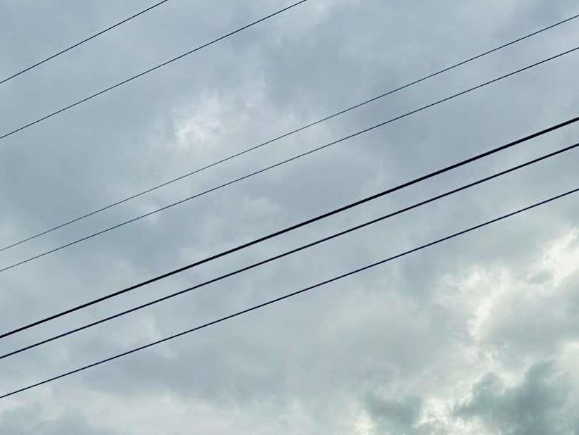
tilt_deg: +10.5
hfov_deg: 19.9
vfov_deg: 14.1
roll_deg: +0.3
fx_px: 1623
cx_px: 491
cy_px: 683
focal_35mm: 97
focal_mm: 5.96
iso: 50
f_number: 1.6
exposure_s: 1/4425
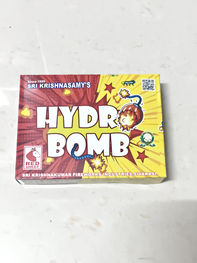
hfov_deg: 29.1
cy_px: 132
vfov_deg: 38.2
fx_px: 379
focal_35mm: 50
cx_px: 98
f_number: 1.85
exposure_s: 1/50
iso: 6400
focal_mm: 7.1
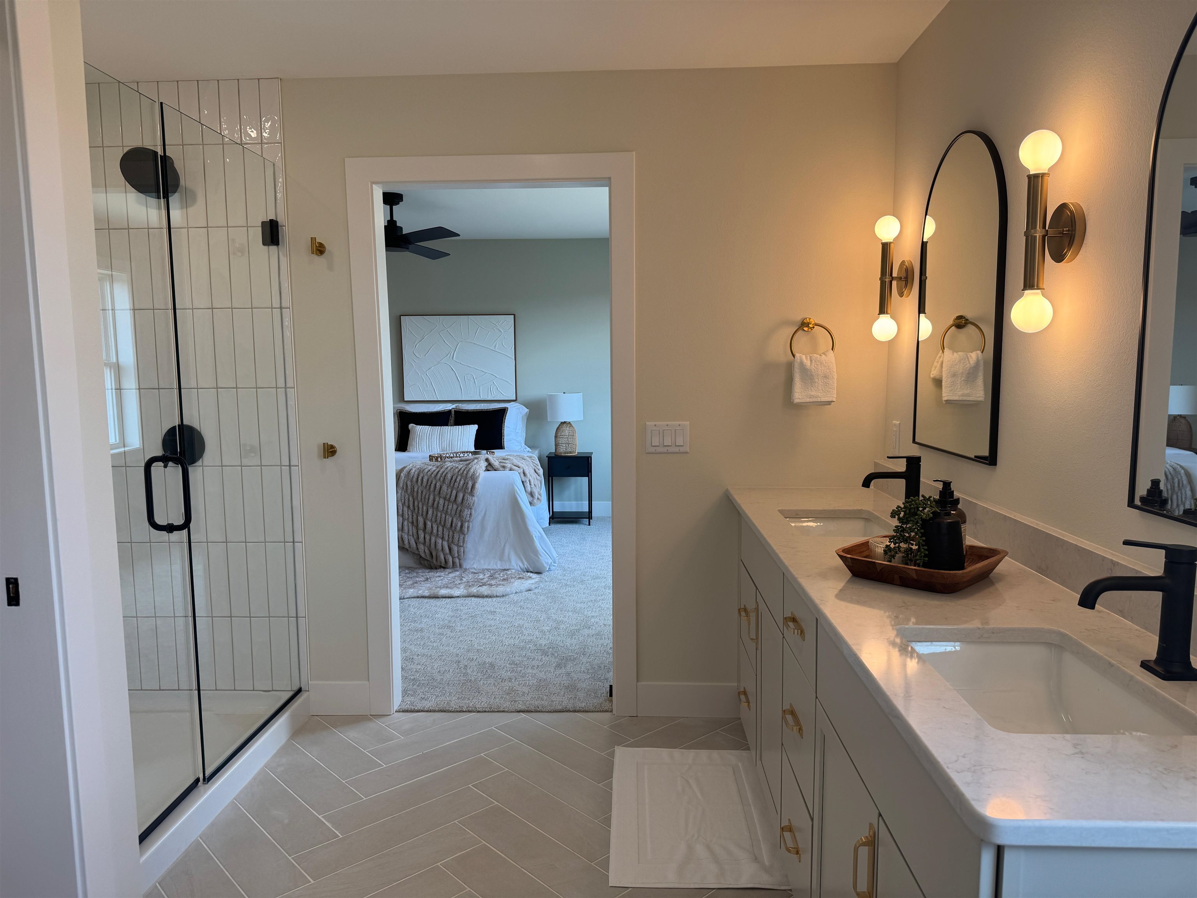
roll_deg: +0.6
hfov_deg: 71.6
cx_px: 598
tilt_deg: -6.5
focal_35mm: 24
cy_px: 449
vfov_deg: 56.8
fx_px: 830
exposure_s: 1/263
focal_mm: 6.76
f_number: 1.78
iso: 80
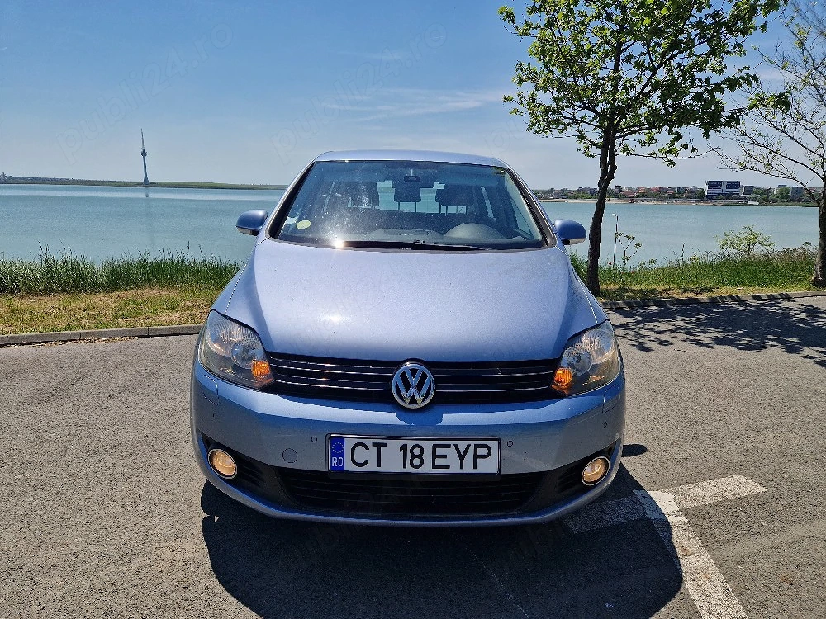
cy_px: 310
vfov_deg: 58.9
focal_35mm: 23
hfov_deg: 73.9
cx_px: 413
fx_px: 549
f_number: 1.8
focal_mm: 5.4
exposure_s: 1/5000
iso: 50
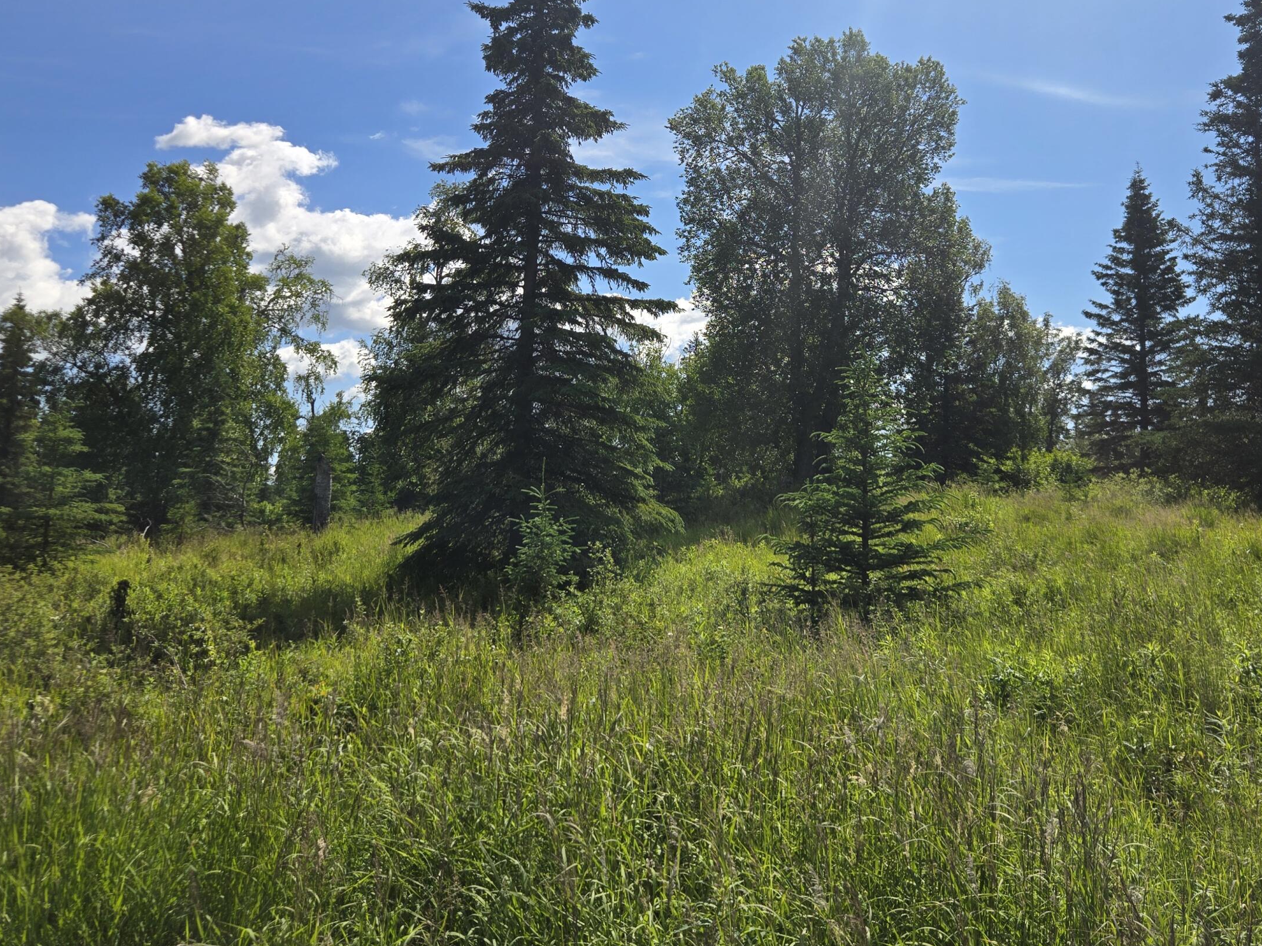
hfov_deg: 56.6
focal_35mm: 32
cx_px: 716
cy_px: 372
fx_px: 1167
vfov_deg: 43.9
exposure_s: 1/2628
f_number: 1.8
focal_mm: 5.4
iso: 25
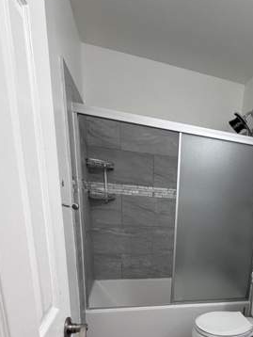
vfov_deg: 63.1
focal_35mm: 25
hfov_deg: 51.1
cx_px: 207
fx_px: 243
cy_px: 272
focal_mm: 2.22
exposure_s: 1/120
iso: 320
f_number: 2.2
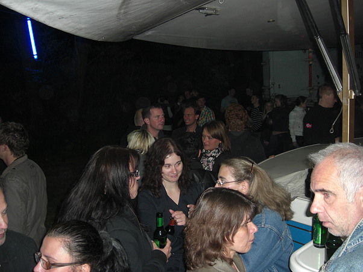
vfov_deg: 37.7
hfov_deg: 49.0
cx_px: 182
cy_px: 136
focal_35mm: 38
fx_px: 399
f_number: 2.8
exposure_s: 1/60
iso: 200
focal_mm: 7.9
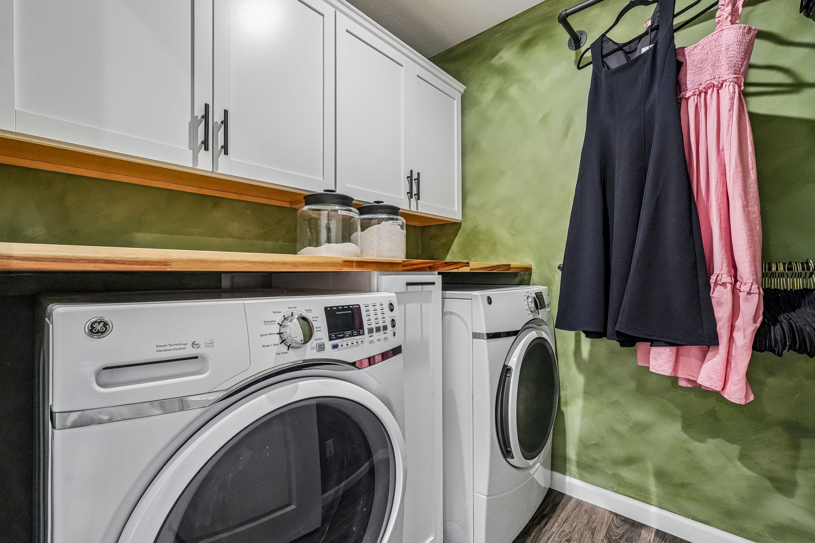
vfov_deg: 73.7
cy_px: 272
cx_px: 408
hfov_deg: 96.7
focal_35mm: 16
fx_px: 362
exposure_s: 1/30
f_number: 8
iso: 4000
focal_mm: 16
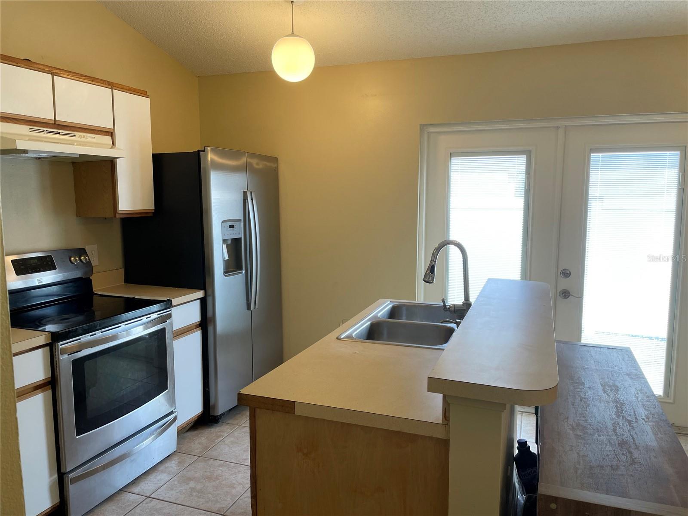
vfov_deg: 53.1
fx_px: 517
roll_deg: -0.3
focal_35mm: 26
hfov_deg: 67.3
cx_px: 344
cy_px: 258
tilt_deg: -7.0
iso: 80
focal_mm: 4.2
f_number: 1.6
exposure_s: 1/120
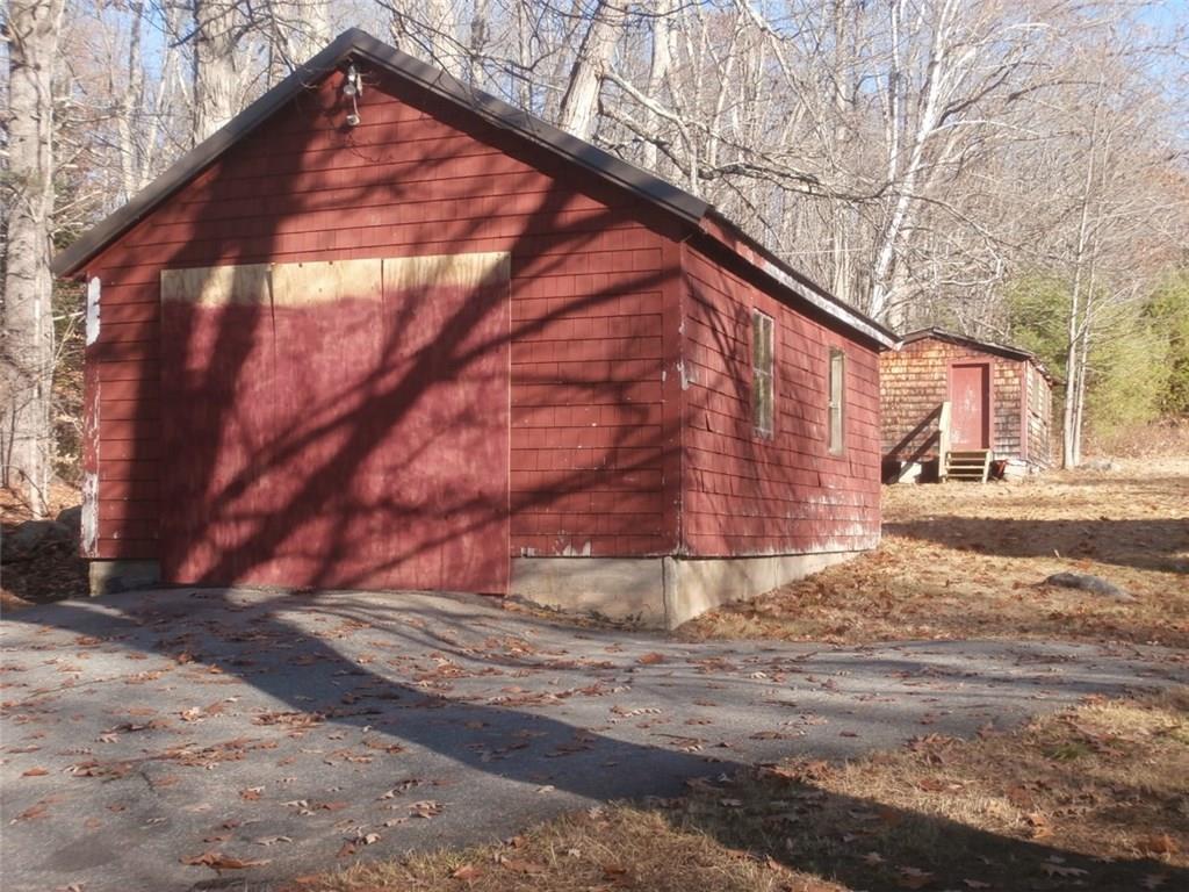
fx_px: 1614
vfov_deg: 30.9
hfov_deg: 40.4
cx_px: 594
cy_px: 446
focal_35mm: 47
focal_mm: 8.29
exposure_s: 1/200
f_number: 4.2
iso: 100
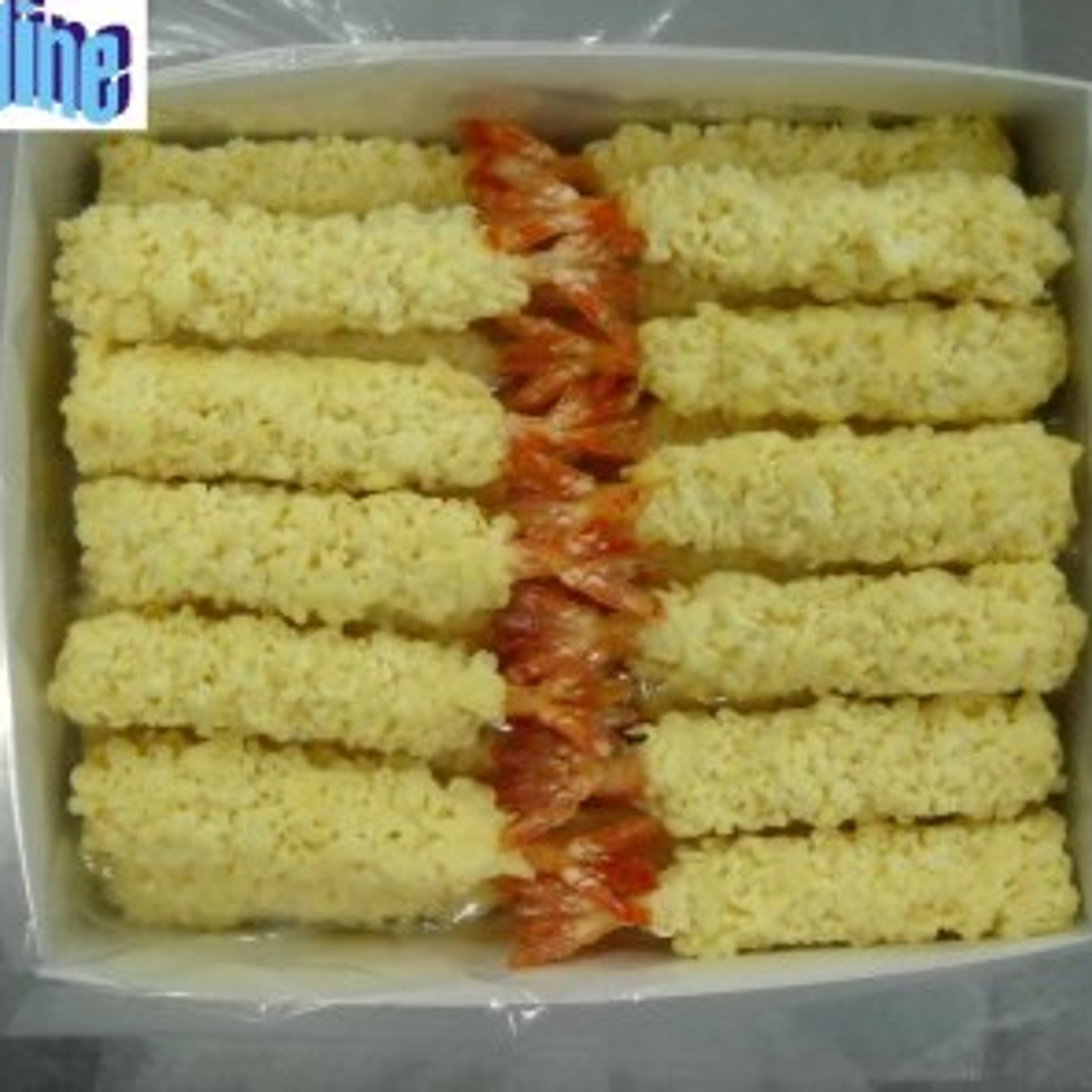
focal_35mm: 49
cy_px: 542
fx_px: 1749
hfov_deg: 34.7
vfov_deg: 34.7
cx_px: 579
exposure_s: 1/129
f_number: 3.1
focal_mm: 6.72
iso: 800
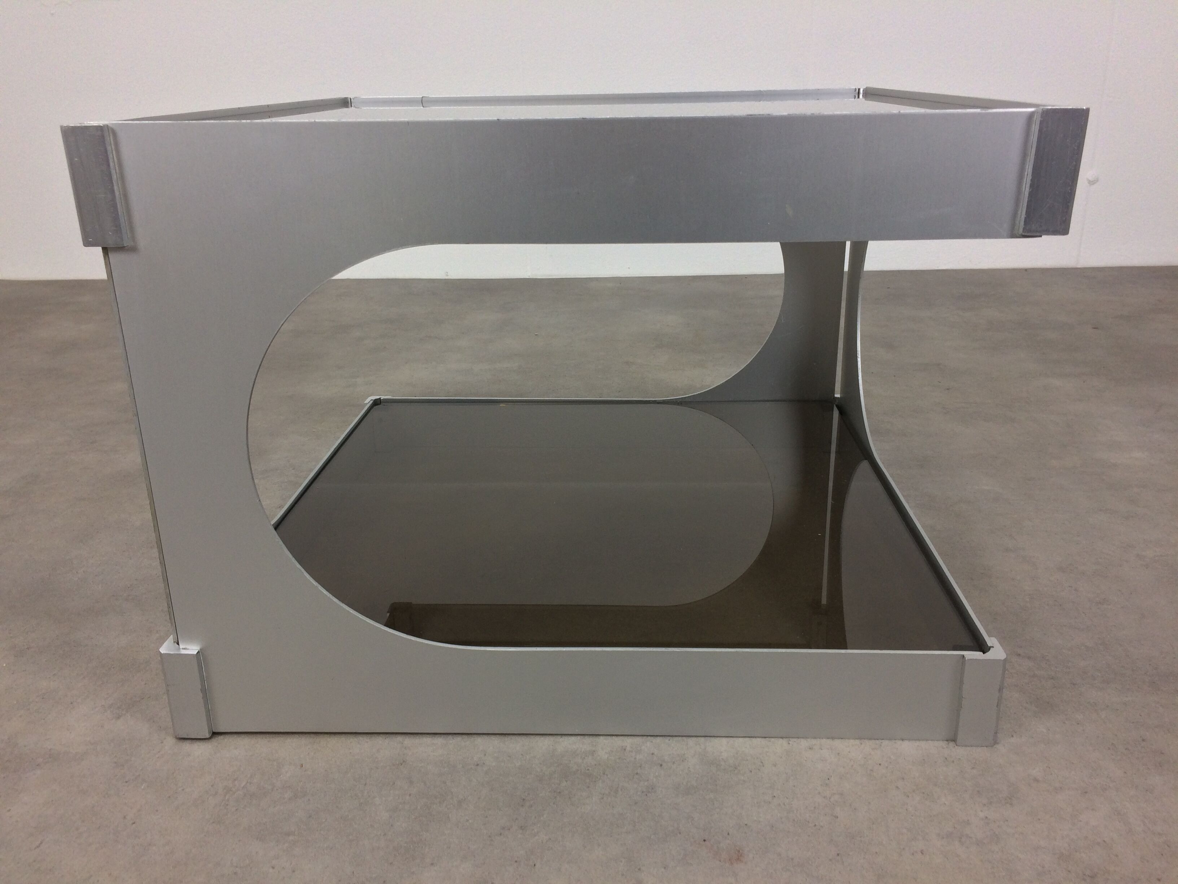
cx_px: 589
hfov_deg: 61.7
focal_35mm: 29
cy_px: 442
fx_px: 987
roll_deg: -0.2
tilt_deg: -20.1
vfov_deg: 48.2
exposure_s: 1/33
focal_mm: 4.15
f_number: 2.2
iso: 50
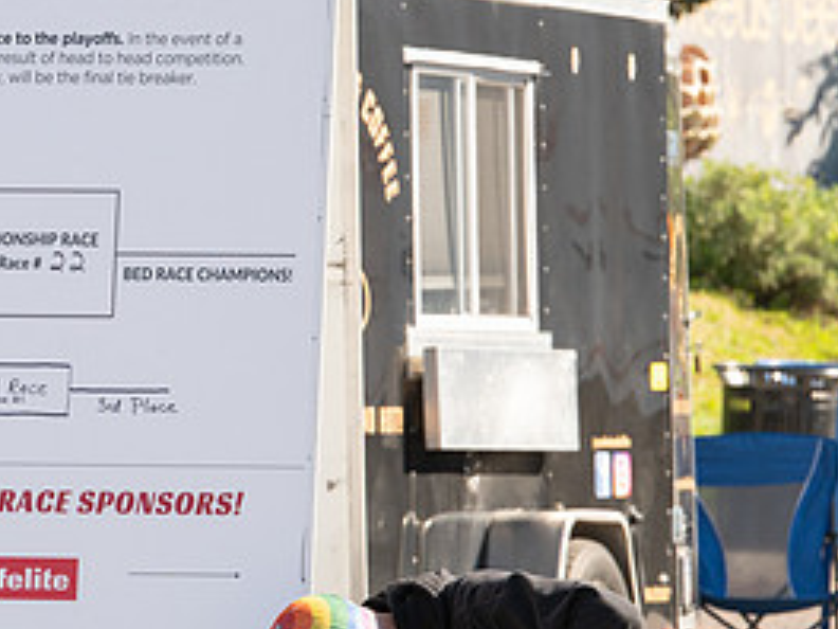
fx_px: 8957
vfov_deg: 4.0
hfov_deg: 5.3
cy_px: 276
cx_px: 29
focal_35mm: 370
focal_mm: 175
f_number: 10
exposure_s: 1/640
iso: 640
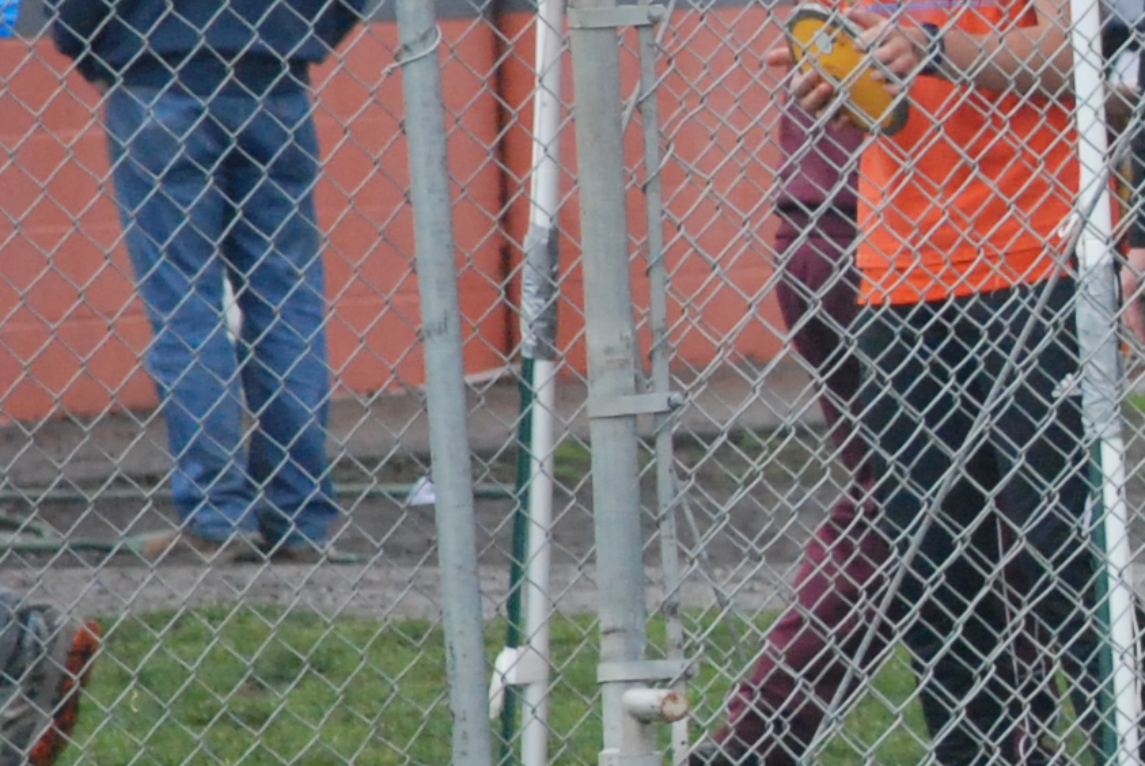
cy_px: 456
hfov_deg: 2.5
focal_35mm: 827
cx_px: 2361
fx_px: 26330
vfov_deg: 1.7
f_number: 7.1
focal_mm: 120
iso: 1000
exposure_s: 1/800
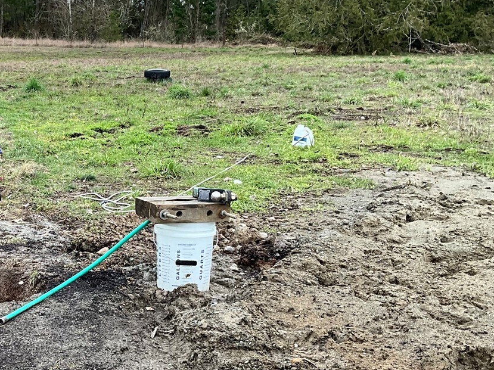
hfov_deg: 32.7
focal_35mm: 56
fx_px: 799
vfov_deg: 26.0
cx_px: 51
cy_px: 241
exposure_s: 1/122
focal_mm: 3
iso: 32
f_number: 1.8
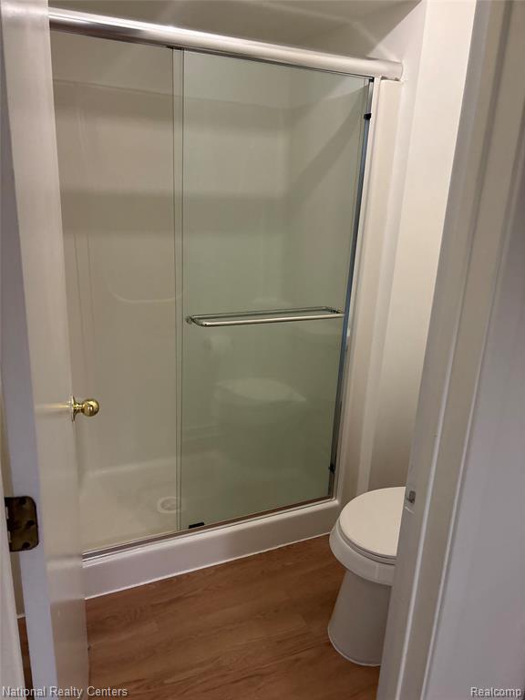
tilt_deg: -14.5
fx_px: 526
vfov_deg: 67.3
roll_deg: -2.7
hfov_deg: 53.1
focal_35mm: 26
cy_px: 350
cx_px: 262
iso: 400
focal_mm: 5.96
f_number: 1.6
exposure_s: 1/60
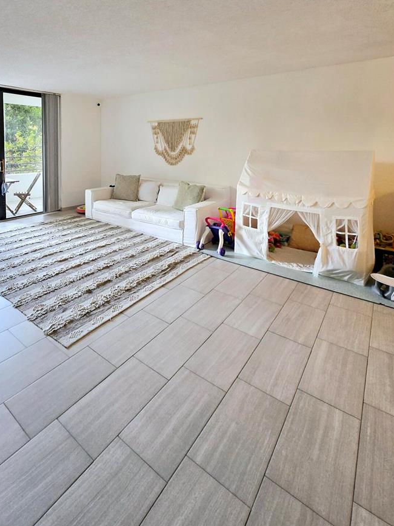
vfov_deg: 84.1
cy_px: 166
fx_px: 273
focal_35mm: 18
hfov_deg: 69.6
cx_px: 132
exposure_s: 1/60.2
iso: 80
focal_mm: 1.7
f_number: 2.2
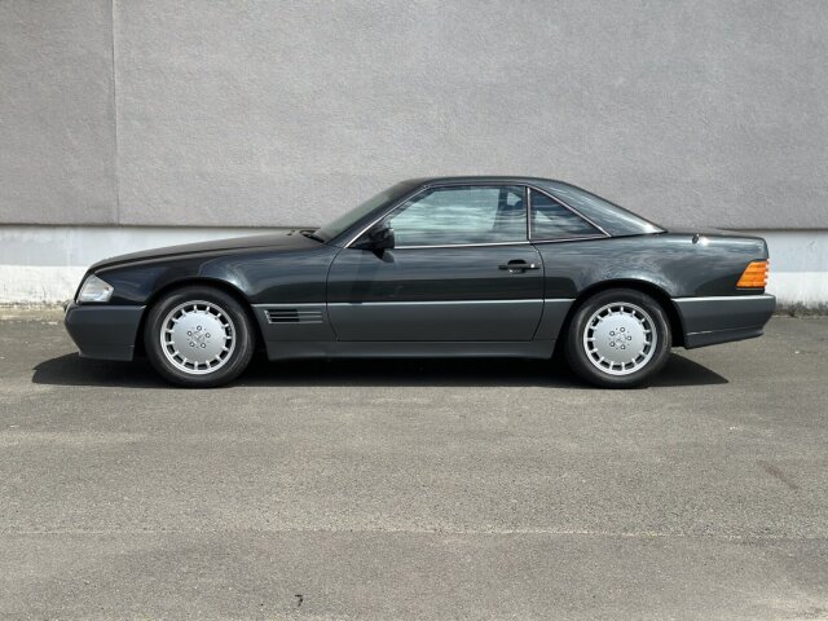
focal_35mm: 48
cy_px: 310
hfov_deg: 39.7
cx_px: 414
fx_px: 1148
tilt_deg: -5.1
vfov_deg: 30.3
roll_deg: -0.4
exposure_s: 1/2732
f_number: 1.78
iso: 80
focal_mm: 6.86
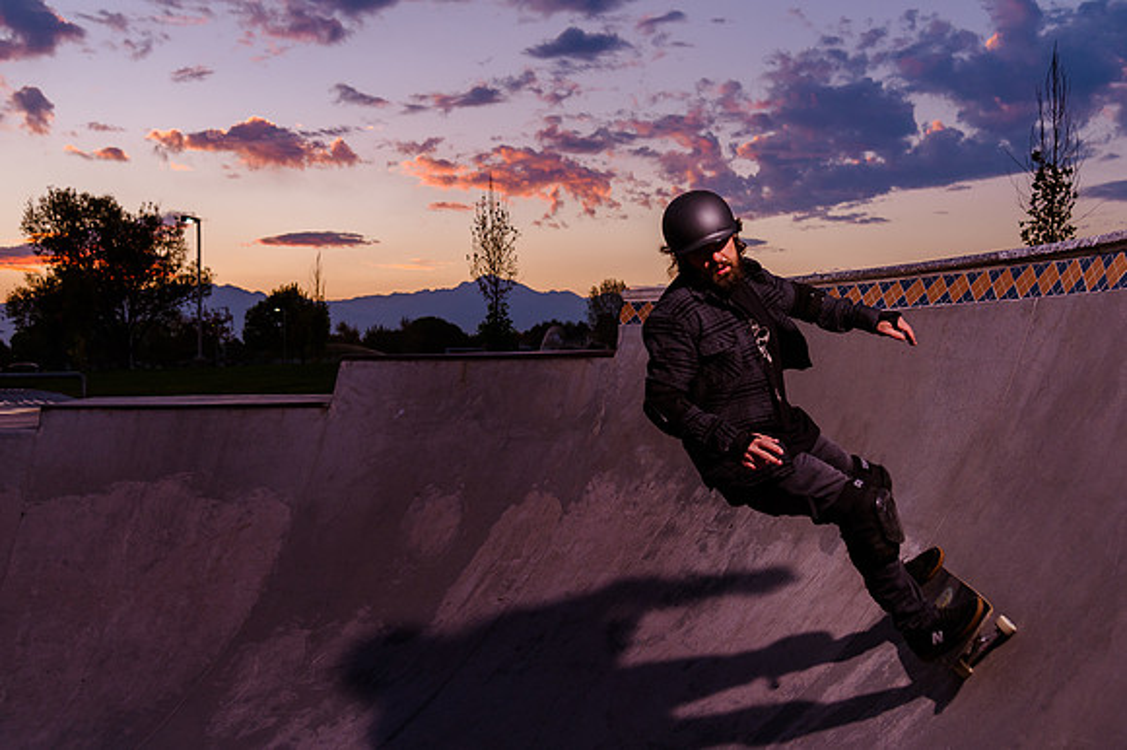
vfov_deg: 35.0
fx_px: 1189
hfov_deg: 50.7
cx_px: 590
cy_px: 324
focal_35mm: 38
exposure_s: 1/250
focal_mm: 31
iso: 500
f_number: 4
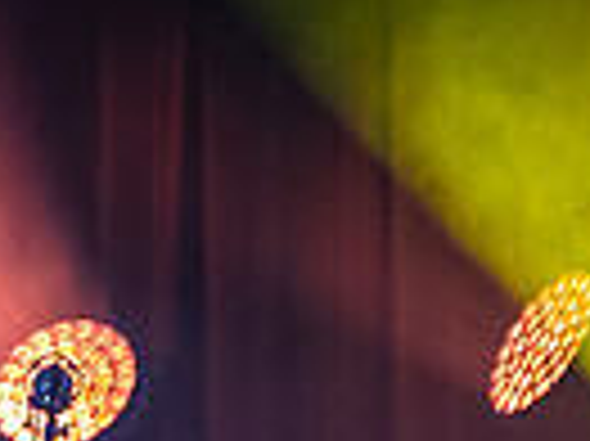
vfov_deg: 3.9
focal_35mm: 381
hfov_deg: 5.2
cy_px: 913
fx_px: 6488
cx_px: -54
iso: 3200
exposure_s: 1/400
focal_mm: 75
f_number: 2.8
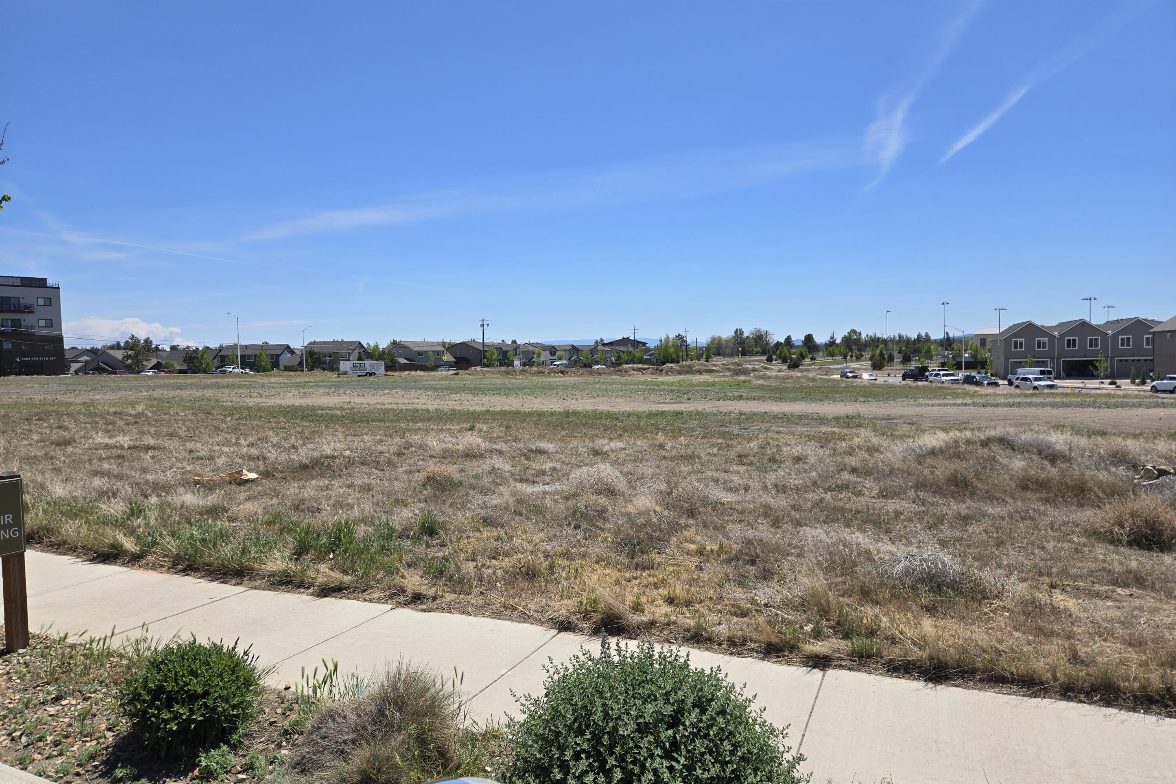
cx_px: 589
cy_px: 376
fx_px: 784
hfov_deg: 73.7
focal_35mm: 24
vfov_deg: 53.1
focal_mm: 5.4
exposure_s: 1/2767
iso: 25
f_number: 1.8
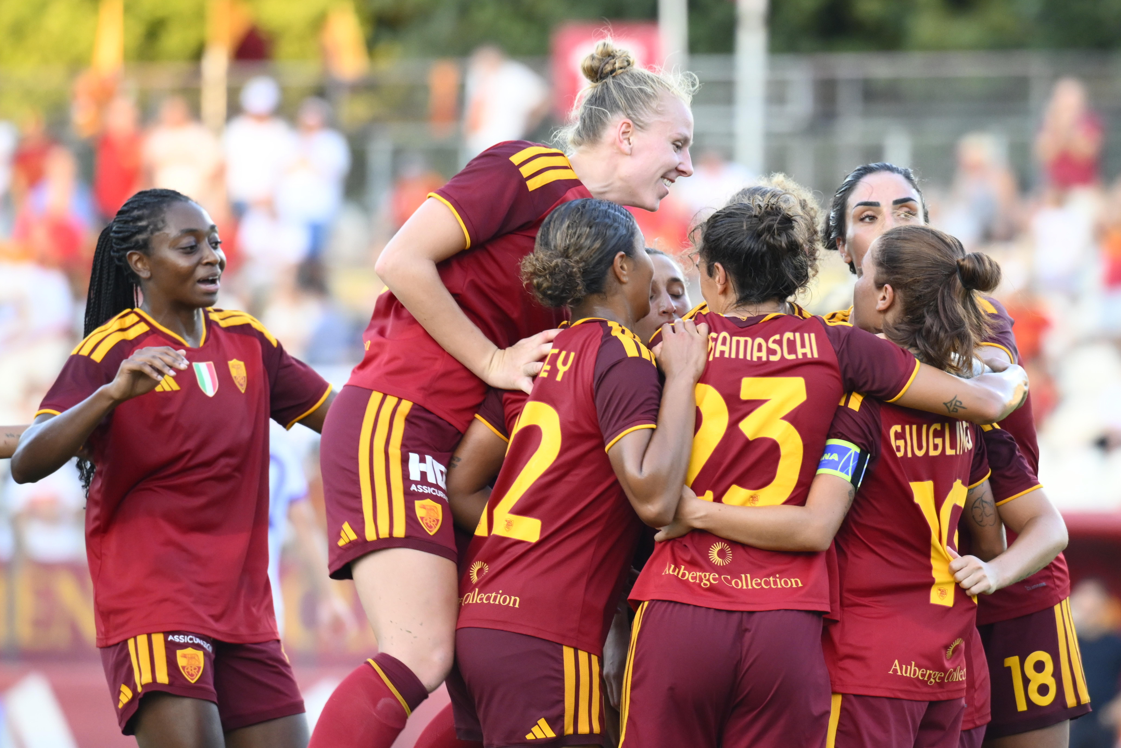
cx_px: 560
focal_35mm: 300
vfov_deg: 4.6
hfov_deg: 6.9
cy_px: 374
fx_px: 9341
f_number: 2.8
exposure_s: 1/500
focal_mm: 200
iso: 1000
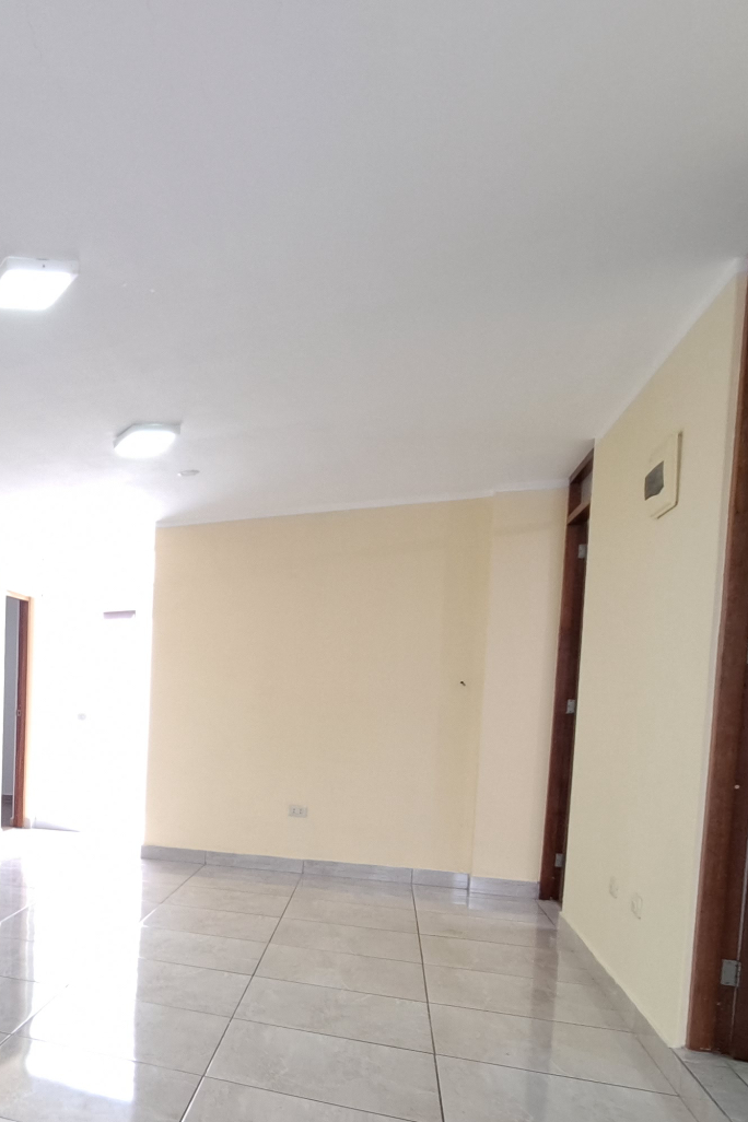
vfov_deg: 64.8
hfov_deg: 35.8
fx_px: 841
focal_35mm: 27
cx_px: -178
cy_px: 785
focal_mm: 1.74
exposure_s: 1/40
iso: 125
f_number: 2.2
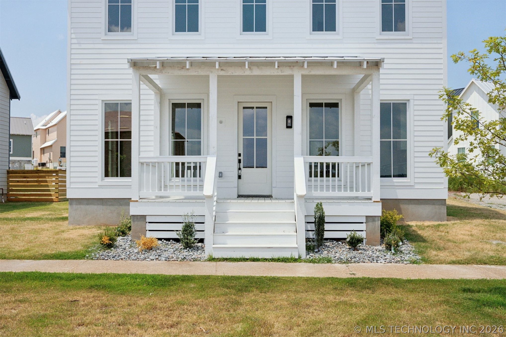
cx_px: 253
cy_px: 168
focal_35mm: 38
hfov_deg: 50.7
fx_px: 534
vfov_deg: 35.0
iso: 200
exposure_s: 1/3200
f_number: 7.1
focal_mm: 25.4
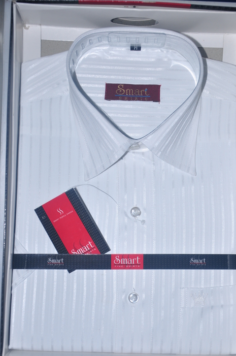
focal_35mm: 73
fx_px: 716
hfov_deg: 18.7
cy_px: 189
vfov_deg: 27.9
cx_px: 125
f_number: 4.8
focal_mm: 45
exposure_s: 1/25
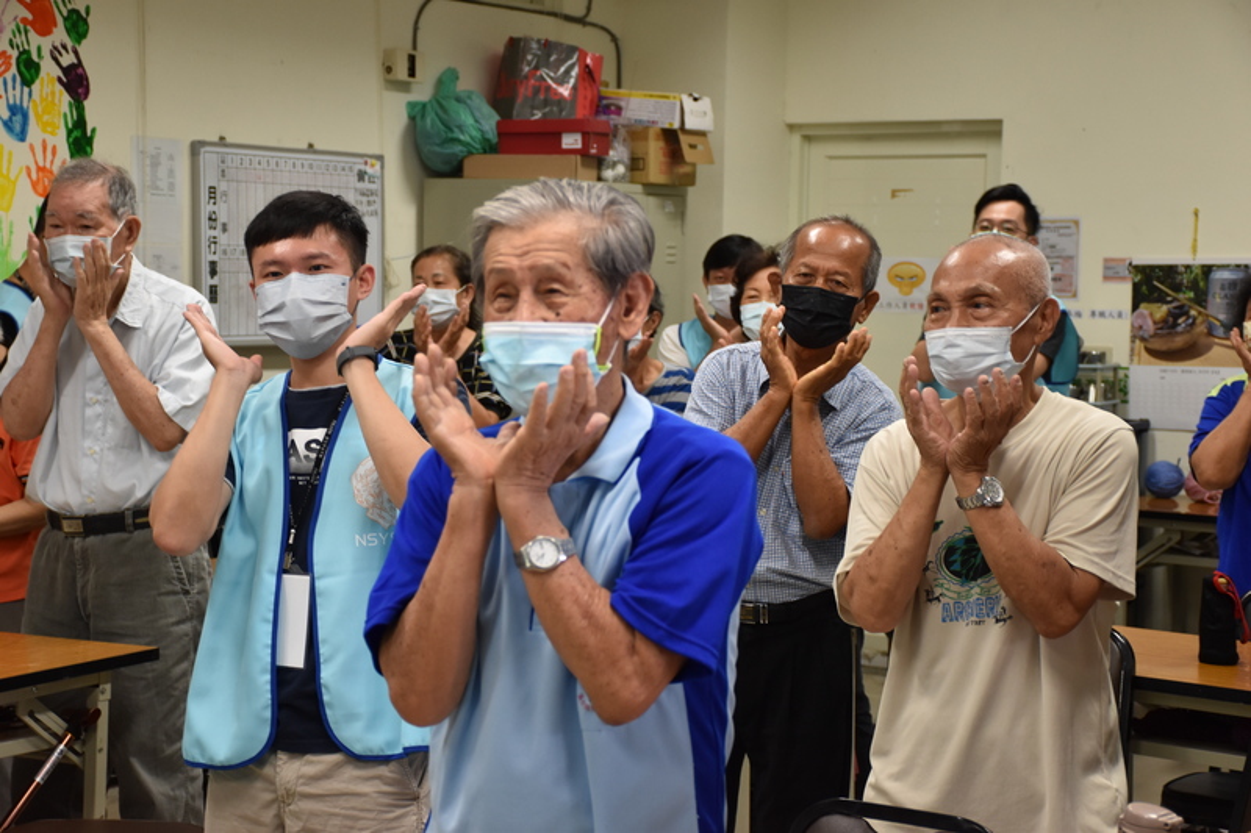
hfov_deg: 27.0
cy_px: 416
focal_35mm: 75
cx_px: 626
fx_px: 2606
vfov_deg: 18.2
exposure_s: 1/50
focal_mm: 50
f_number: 4.8
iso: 800
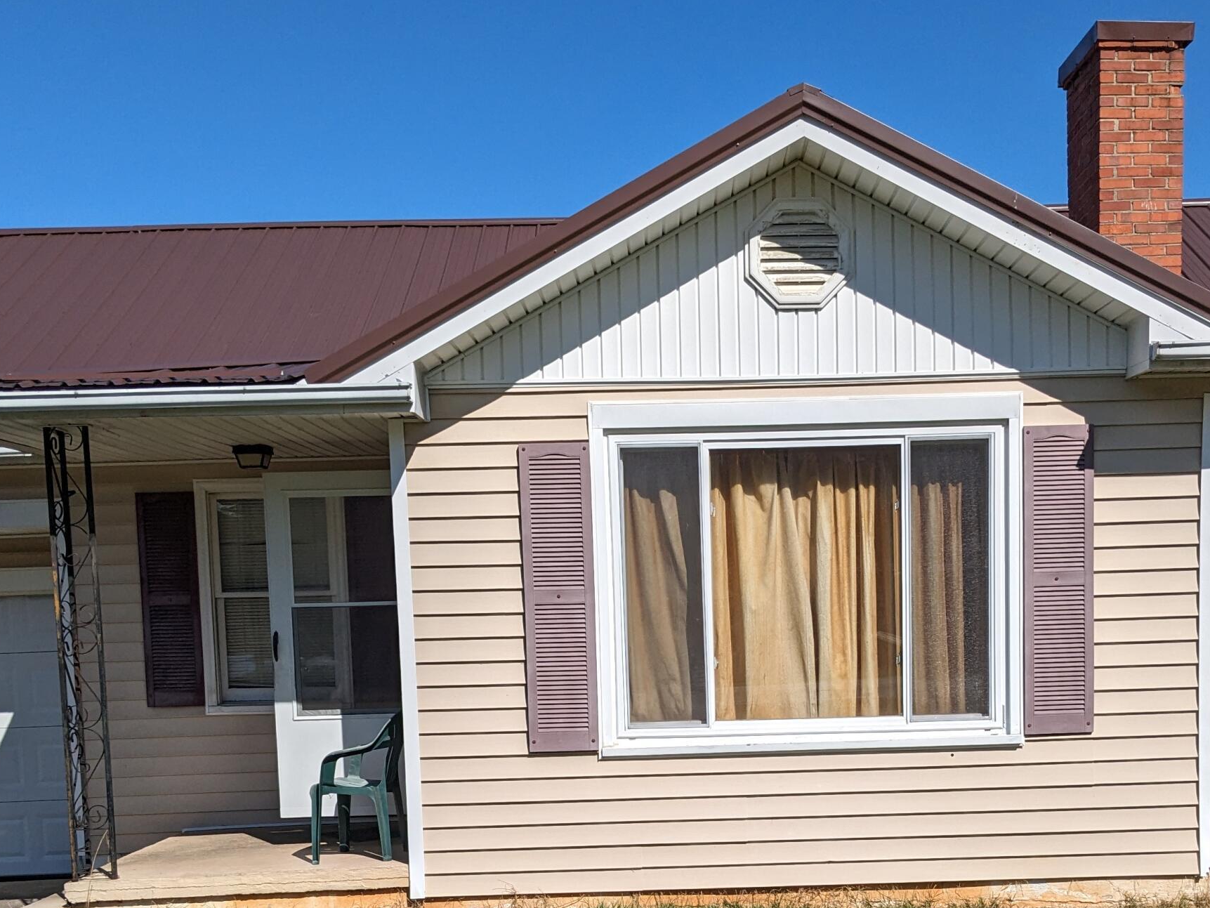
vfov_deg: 30.0
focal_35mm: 47
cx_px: 672
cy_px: 750
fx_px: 1643
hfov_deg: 40.4
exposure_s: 1/7812
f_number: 1.73
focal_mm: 4.38
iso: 65
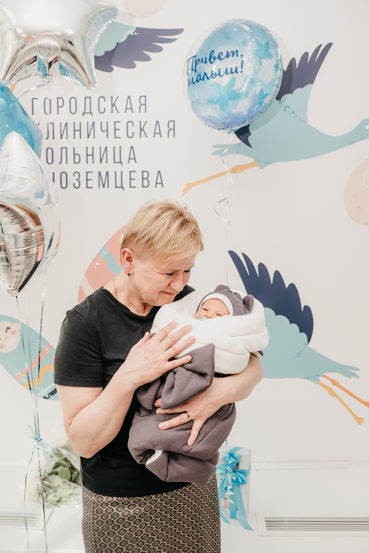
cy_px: 276
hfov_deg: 37.9
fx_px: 538
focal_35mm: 35
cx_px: 184
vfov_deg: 54.4
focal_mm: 35
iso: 320
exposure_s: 1/160
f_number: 4
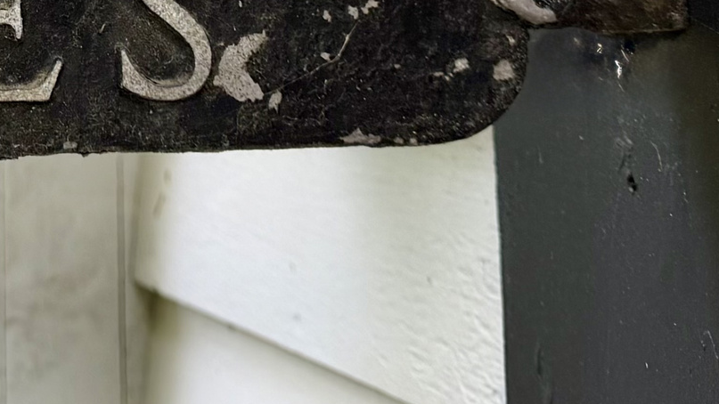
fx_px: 1754
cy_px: -341
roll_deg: -1.0
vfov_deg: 12.0
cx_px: -159
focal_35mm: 92
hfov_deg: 21.4
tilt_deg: +8.7
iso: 80
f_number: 1.78
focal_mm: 6.76
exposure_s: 1/121
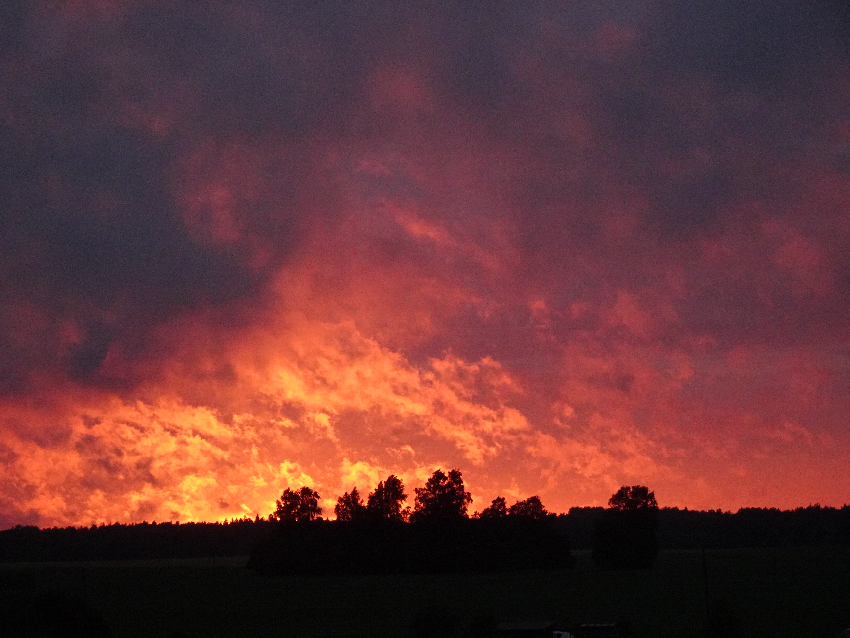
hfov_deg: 13.2
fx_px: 3683
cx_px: 425
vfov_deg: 9.9
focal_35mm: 150
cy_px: 319
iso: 800
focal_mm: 23.91
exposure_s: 1/160
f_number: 5.6
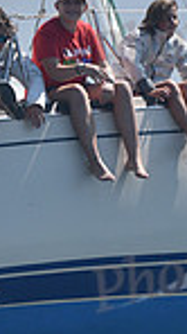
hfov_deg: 1.5
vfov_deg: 2.6
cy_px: 168
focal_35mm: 819
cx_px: -23
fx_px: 7236
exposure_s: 1/1250
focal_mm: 200
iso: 250
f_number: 4.5
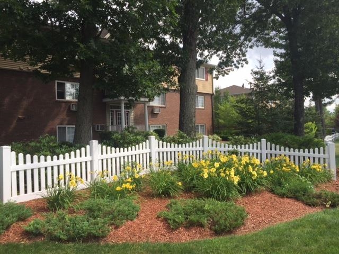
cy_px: 127
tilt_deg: +0.1
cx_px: 170
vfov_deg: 48.2
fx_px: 284
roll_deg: +1.3
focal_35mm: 29
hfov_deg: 61.7
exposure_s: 1/860
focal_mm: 4.15
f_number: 2.2
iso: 32
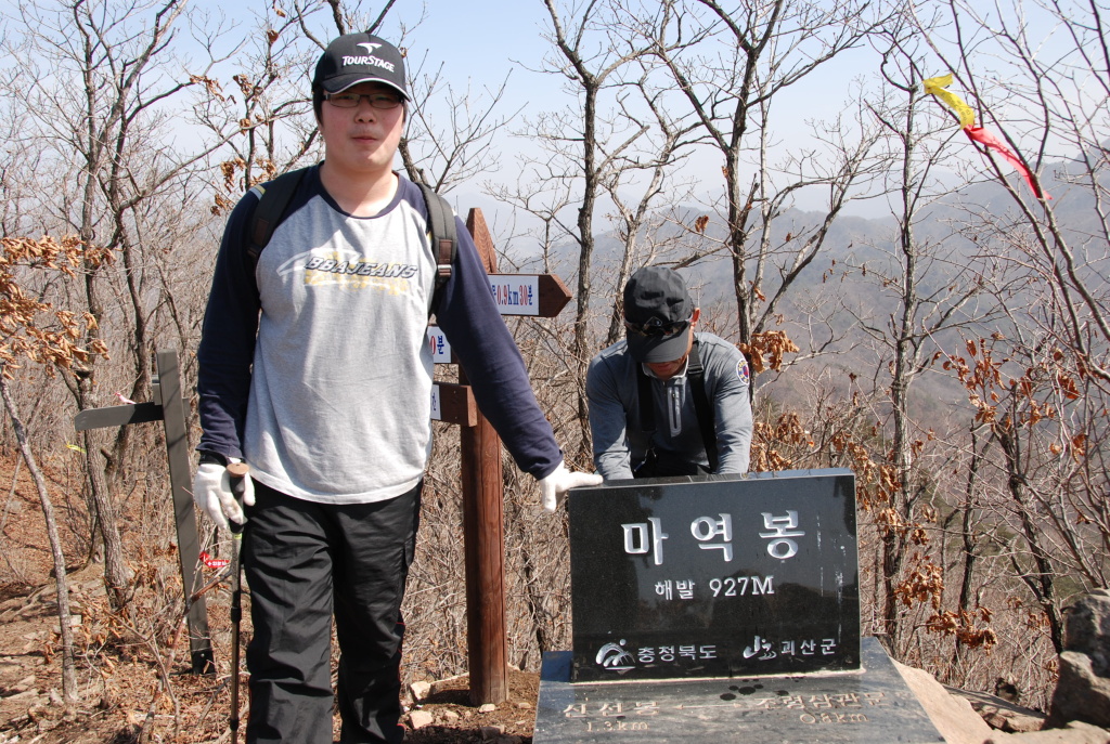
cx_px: 555
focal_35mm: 33
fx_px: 1019
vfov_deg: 40.1
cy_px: 372
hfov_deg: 57.1
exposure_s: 1/200
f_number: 7.1
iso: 100
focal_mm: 22
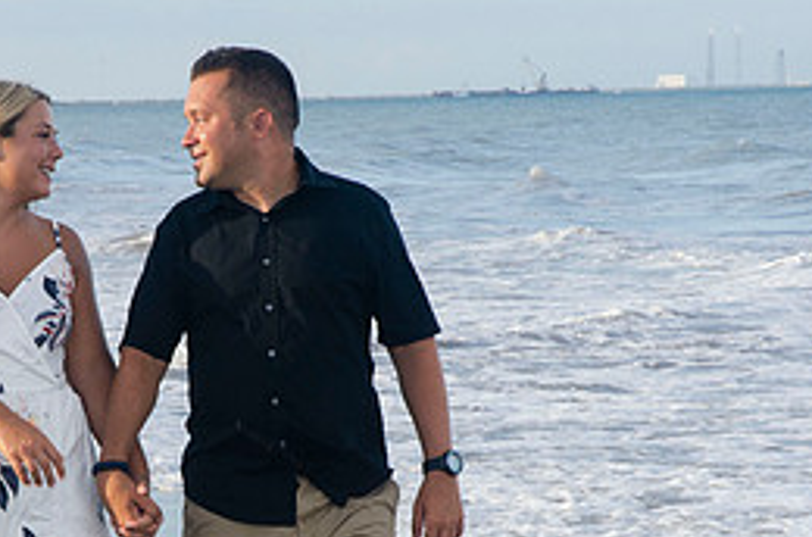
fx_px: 4883
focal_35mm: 217
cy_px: 463
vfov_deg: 6.3
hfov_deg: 9.5
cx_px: 285
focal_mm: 60
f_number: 9
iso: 100
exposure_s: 1/250
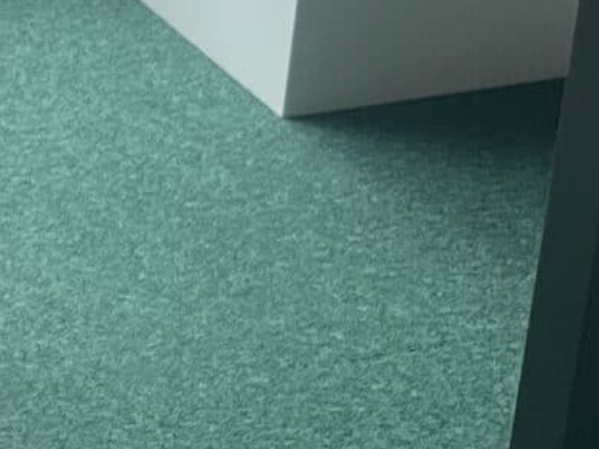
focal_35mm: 172
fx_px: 2975
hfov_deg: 10.7
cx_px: -511
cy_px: 93
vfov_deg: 8.6
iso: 50
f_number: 1.6
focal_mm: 5.1
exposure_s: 1/361
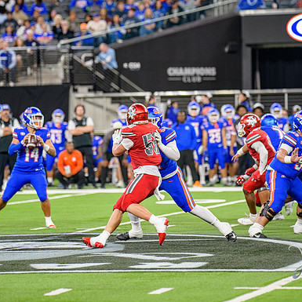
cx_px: 145
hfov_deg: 7.0
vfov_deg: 7.0
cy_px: 151
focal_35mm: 250
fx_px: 2468
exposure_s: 1/400
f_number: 2.8
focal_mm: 195
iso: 1000
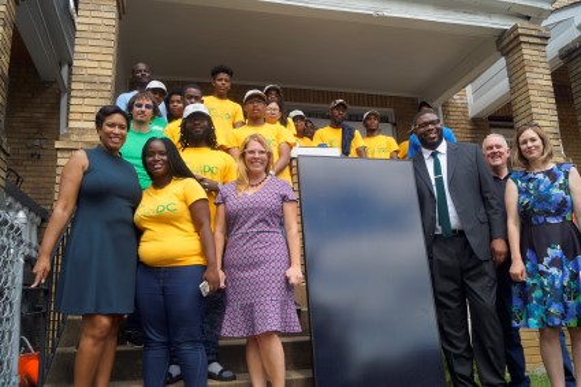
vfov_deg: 43.6
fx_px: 484
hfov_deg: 61.9
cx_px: 290
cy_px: 194
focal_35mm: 30
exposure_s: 1/320
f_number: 4.5
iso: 100
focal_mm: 20
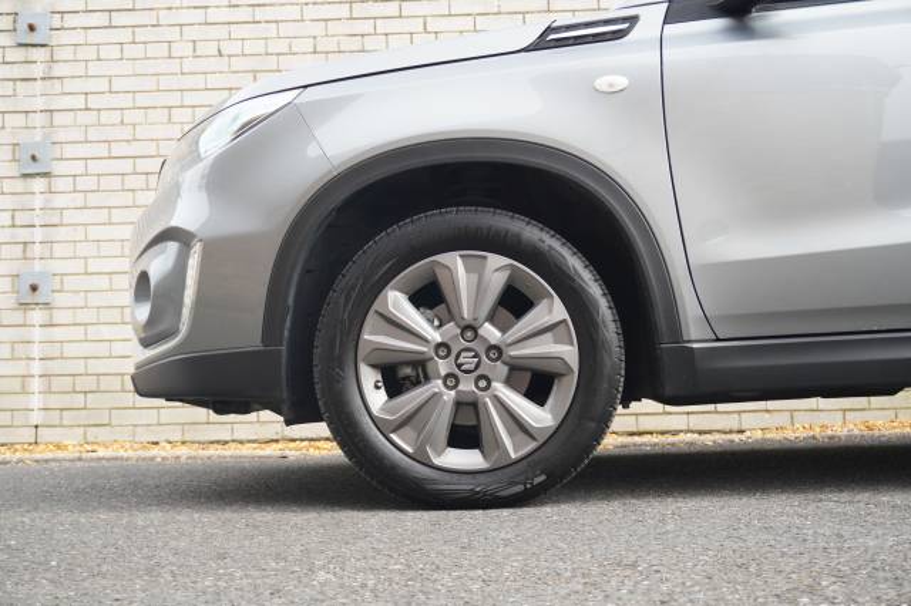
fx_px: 1290
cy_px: 303
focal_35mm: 51
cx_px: 456
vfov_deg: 26.5
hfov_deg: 38.9
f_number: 5
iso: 320
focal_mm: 34
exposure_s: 1/160
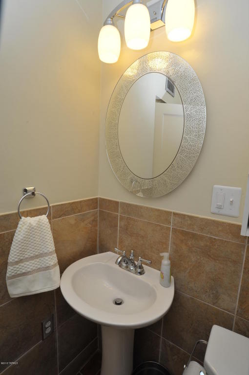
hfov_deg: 67.3
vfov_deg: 90.1
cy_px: 188
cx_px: 124
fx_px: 187
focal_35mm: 18
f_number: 14
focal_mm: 18
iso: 640
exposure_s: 1/60
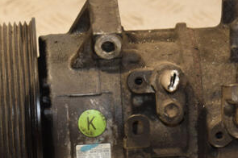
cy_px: 114
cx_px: 132
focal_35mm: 229
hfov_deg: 9.0
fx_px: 1512
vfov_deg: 6.0
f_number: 5.3
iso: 800
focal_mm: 75
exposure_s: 1/125
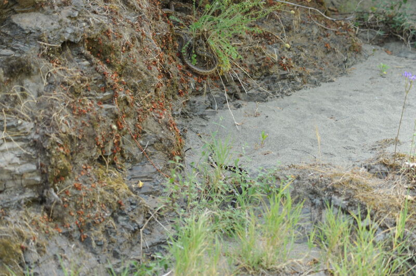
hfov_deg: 20.4
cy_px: 138
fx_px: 1155
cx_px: 208
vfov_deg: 13.7
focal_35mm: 100
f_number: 5
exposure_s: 1/160
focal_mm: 100
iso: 500
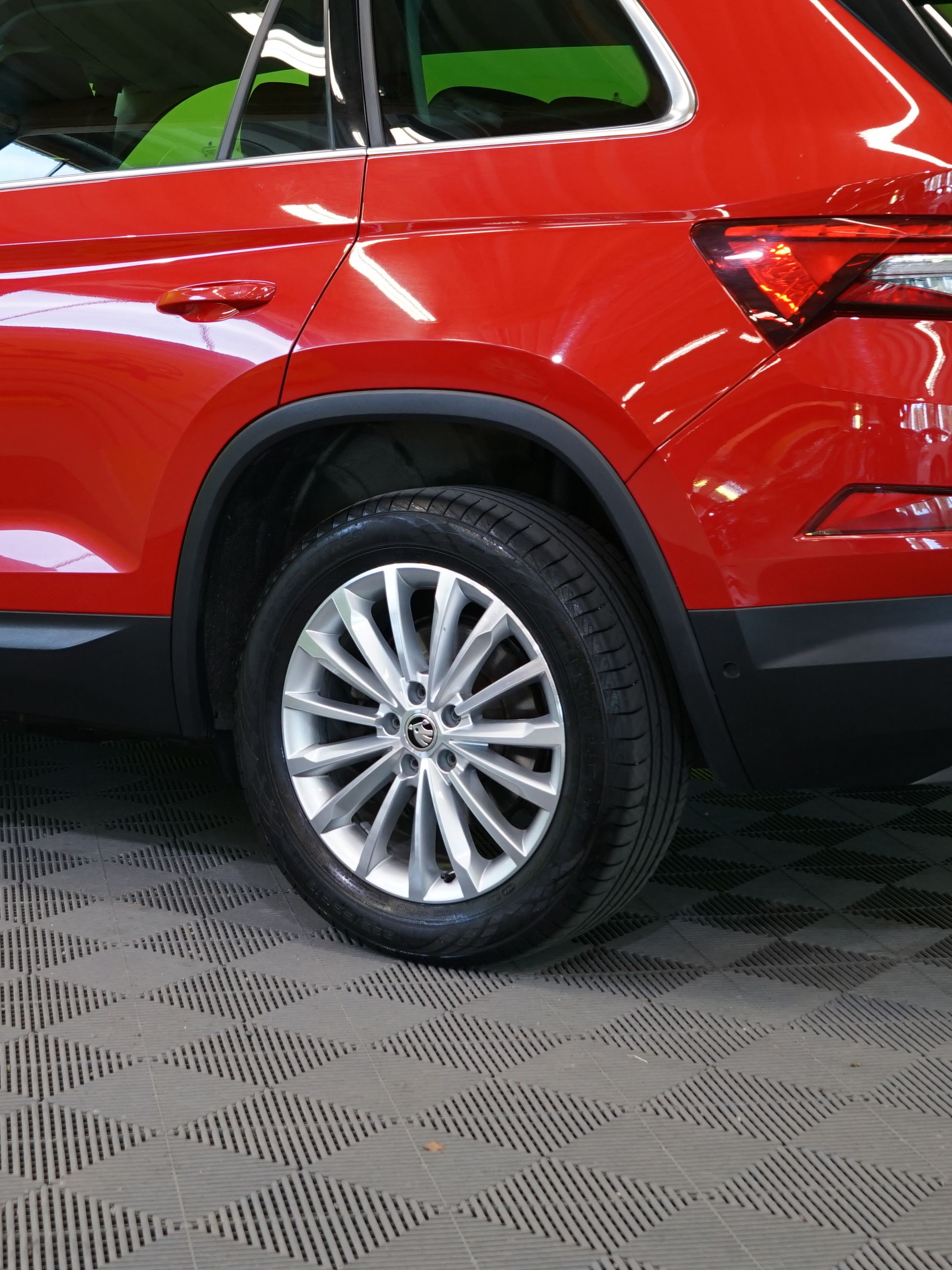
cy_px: 391
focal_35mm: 65
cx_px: 287
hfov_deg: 22.5
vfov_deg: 29.5
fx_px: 2384
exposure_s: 1/30
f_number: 5.6
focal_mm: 30
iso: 500
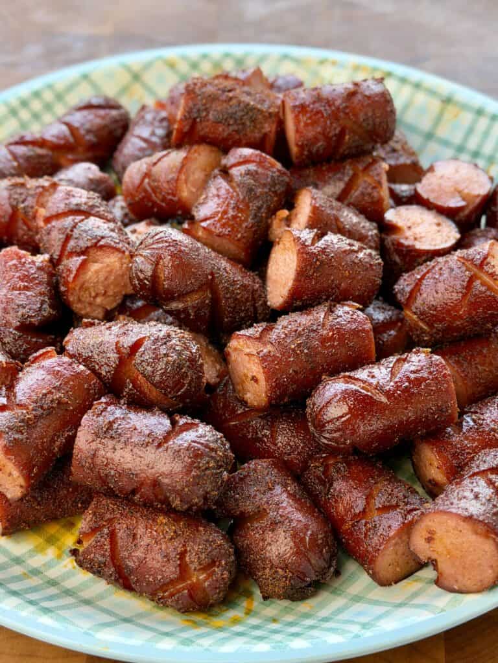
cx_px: 249
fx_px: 921
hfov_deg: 30.3
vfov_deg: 39.7
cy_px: 332
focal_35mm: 48
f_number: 1.78
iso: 64
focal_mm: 6.76
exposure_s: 1/328
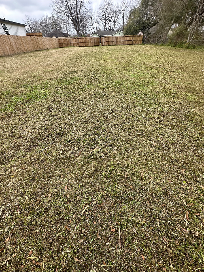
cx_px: 102
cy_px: 136
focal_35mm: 14
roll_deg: +3.4
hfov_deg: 85.7
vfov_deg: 102.1
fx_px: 110
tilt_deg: -41.0
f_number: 2.2
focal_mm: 2.22
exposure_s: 1/428
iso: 40
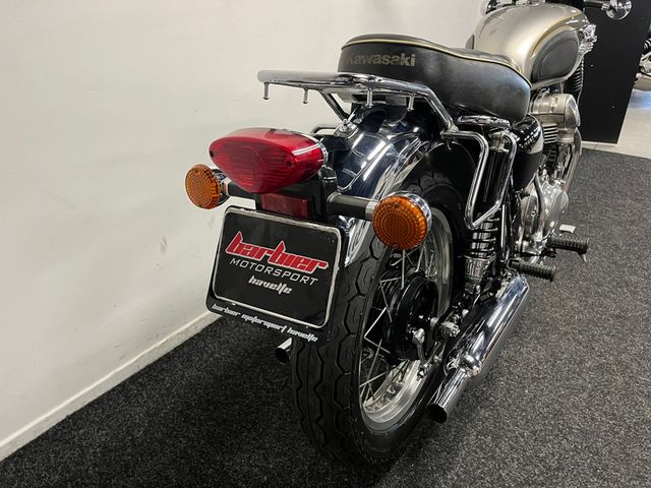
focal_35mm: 26
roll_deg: -2.3
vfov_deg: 53.1
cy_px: 244
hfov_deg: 67.3
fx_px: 489
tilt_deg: -25.8
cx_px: 326
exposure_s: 1/50
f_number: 1.6
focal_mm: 5.1
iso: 160
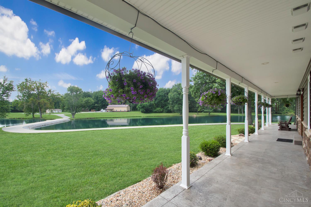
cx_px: 156
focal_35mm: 15
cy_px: 104
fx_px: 130
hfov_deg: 100.4
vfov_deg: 77.3
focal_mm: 10
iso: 360
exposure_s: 1/500
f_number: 8
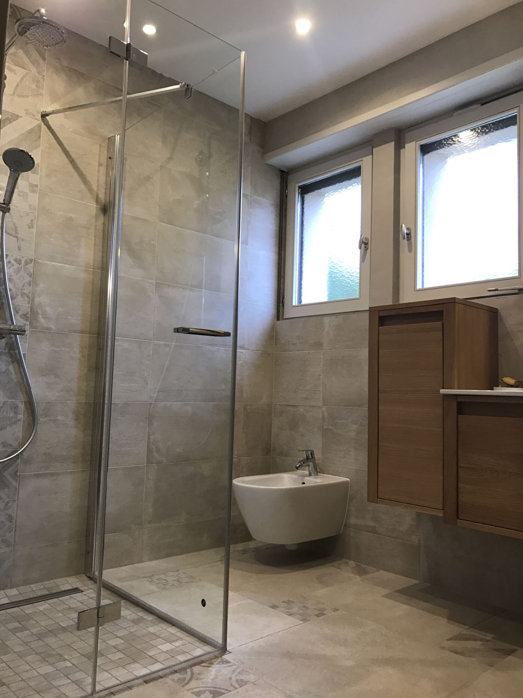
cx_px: 262
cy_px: 349
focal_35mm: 28
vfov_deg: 63.4
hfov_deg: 49.7
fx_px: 564
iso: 25
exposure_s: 1/33
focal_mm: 3.99
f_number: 1.8
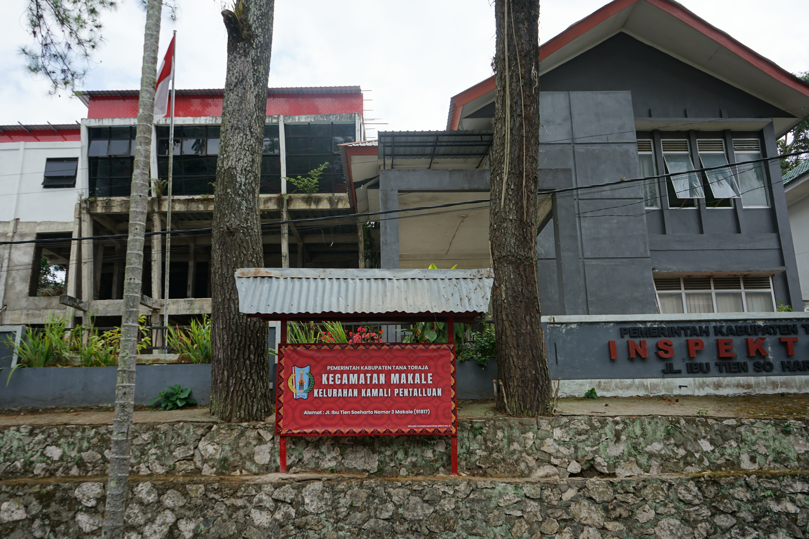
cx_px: 404
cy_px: 270
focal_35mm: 28
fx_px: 629
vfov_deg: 46.4
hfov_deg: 65.5
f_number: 8
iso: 100
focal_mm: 28
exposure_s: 1/100
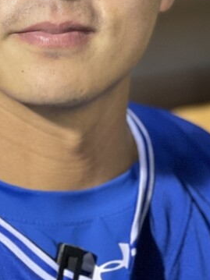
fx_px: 1408
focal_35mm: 174
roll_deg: +0.0
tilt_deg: -11.3
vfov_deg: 11.2
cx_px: 51
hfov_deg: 8.5
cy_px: -12
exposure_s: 1/120
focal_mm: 6
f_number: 2
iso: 200
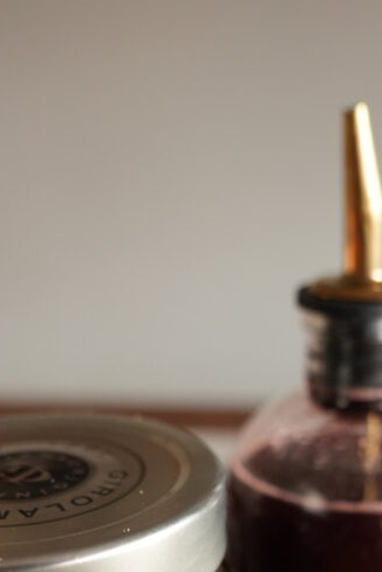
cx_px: 296
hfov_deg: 20.9
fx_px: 1026
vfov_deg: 29.2
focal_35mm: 65
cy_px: 565
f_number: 2.8
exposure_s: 1/100
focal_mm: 20.5
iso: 640
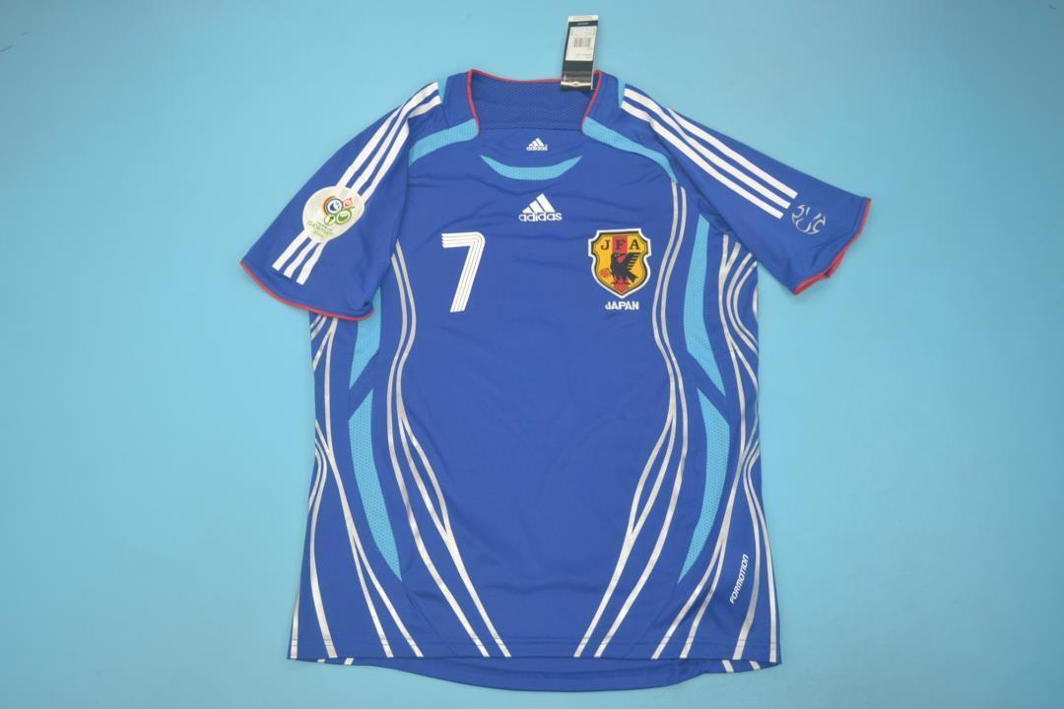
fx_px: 887
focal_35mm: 30
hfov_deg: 61.9
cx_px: 532
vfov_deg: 43.6
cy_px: 354
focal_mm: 20
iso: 200
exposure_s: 1/125
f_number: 3.8
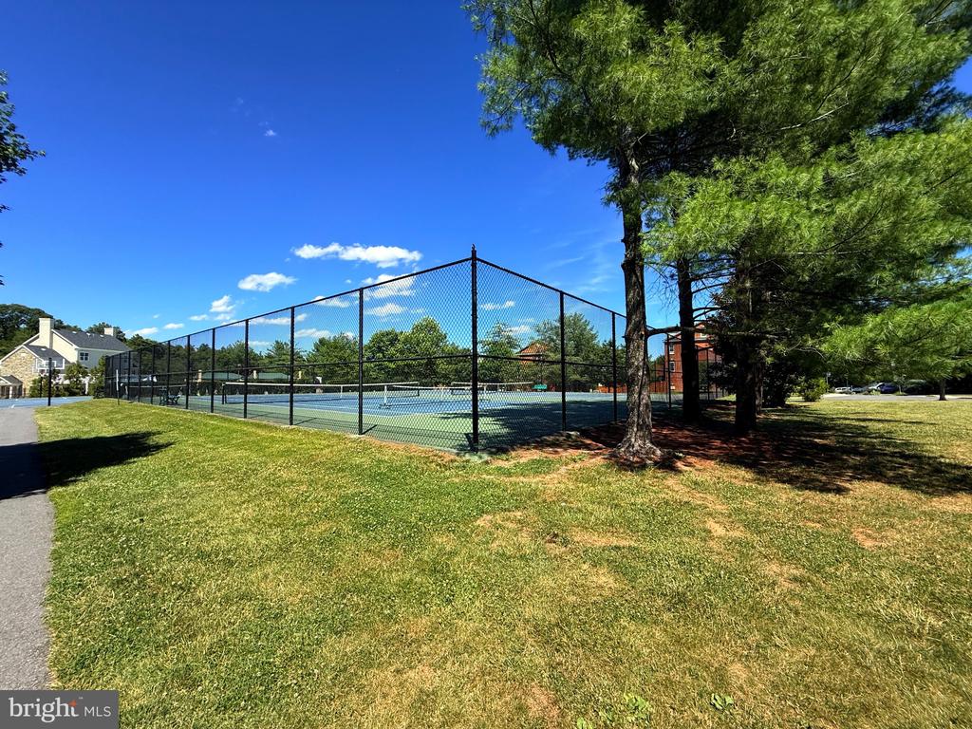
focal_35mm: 14
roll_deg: +0.1
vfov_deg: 85.7
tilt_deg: +3.1
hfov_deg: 102.1
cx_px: 486
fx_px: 393
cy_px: 364
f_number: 2.2
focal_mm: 2.22
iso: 50
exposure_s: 1/1656
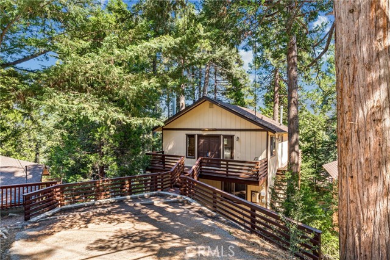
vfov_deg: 61.1
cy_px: 130
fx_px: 220
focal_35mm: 20
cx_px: 195
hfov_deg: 83.2
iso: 100
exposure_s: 1/4
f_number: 22
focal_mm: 20.3
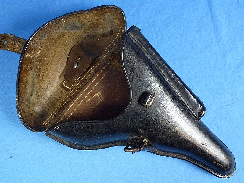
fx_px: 233
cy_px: 92
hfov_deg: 55.4
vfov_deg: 42.9
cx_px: 122
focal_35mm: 33
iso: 400
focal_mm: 5.9
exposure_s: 1/50
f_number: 3.6
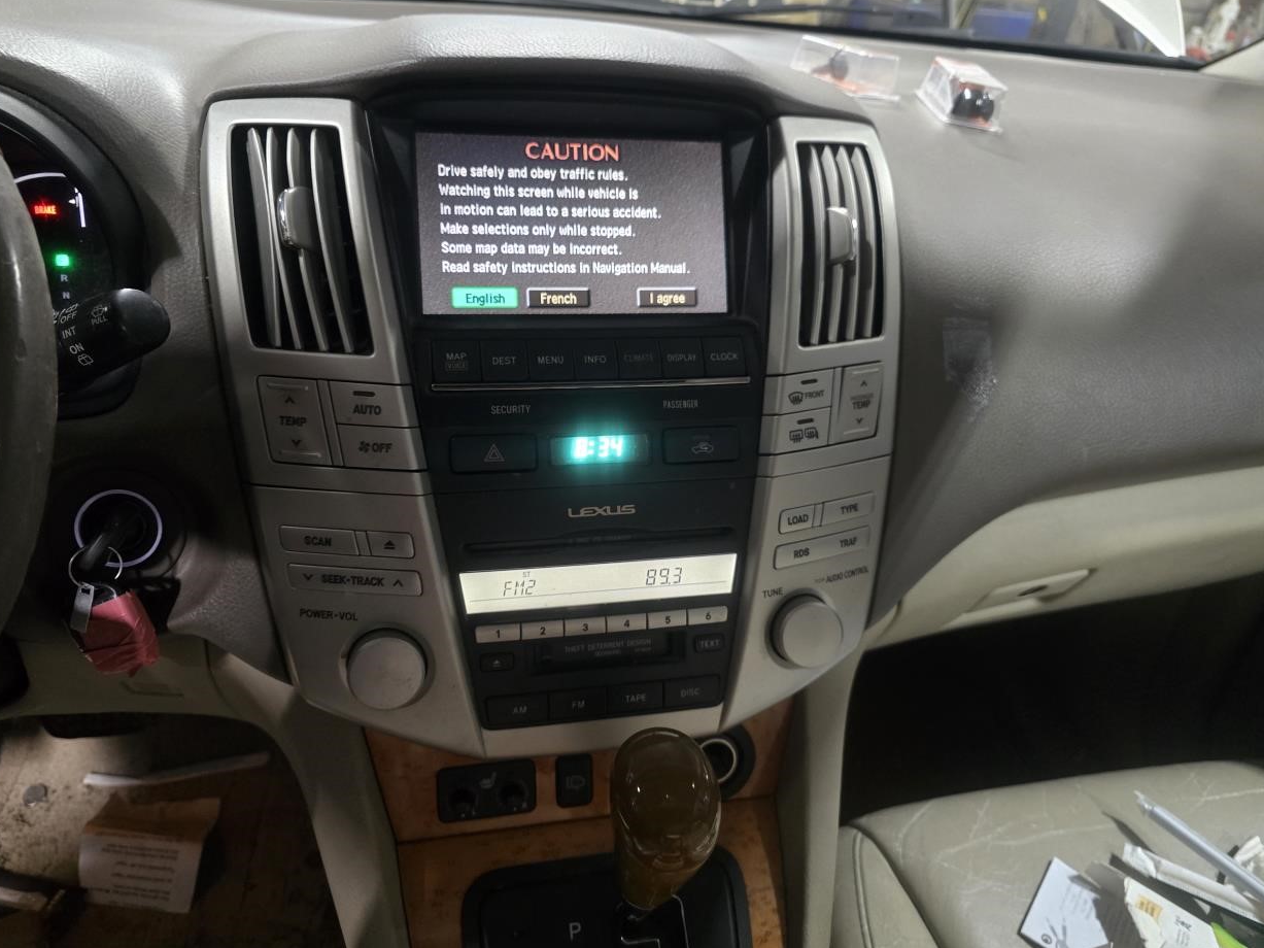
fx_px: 876
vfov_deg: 56.8
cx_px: 613
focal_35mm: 24
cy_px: 456
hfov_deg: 71.6
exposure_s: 1/60
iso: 1600
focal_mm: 6.3
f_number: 1.7
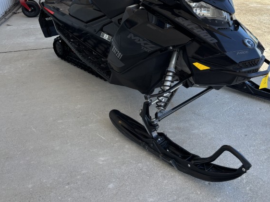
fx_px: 289
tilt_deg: -22.4
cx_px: 175
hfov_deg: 49.4
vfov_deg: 38.1
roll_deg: +0.5
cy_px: 63
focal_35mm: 37
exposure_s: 1/1103
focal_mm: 5.96
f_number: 1.6
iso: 50
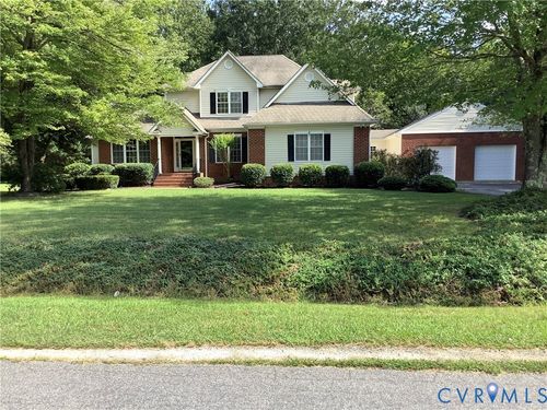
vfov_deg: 45.4
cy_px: 205
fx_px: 490
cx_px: 274
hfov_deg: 58.4
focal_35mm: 31
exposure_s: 1/418
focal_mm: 3.3
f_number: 2.4
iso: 25
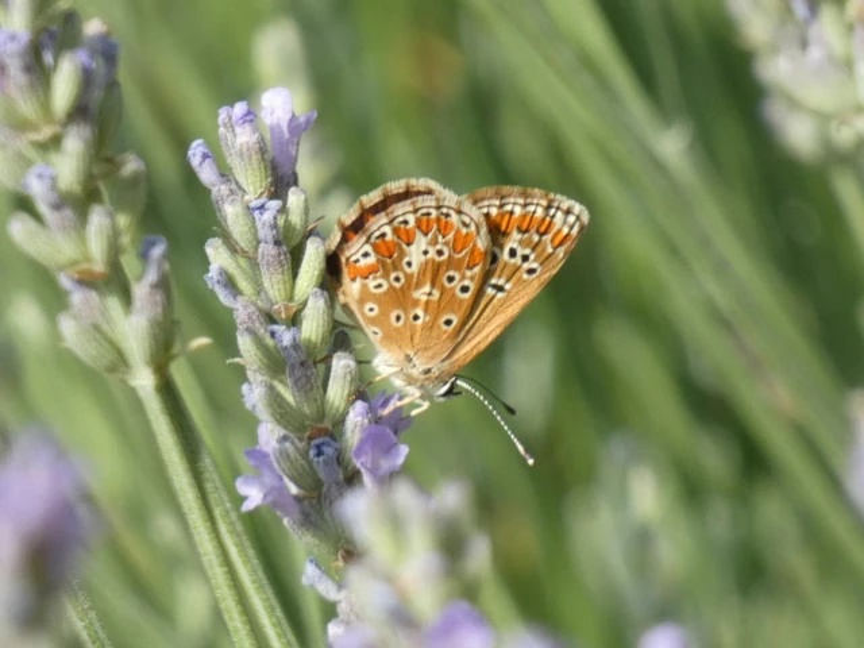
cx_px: 432
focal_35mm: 440
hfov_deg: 4.5
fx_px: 10982
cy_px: 324
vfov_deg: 3.4
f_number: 7.1
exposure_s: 1/100
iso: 200
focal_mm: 78.8
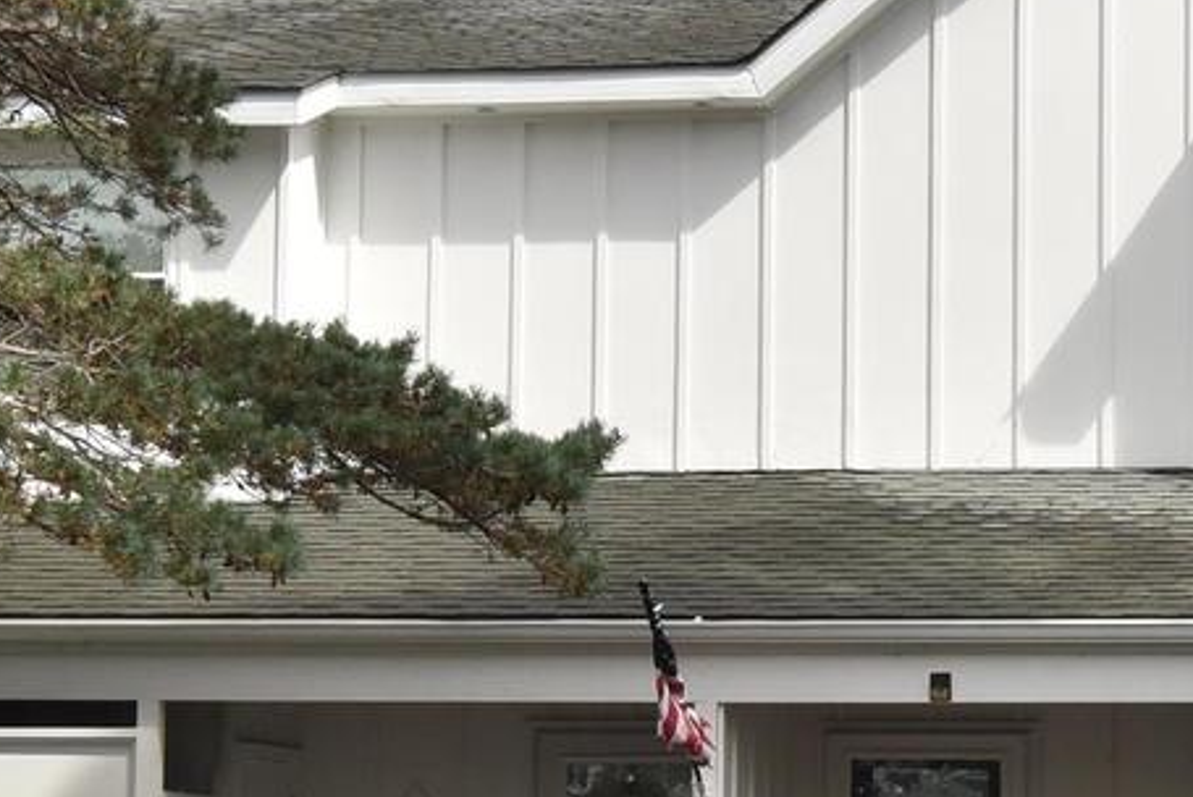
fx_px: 3780
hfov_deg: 17.8
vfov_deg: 12.0
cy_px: 598
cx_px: 881
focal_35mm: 114
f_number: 14
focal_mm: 24
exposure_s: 1/800
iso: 800
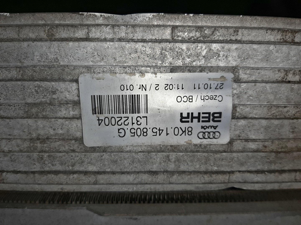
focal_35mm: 26
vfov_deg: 53.1
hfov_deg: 67.3
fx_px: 226
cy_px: 112
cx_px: 150
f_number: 1.7
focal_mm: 3.93
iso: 40
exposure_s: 1/194
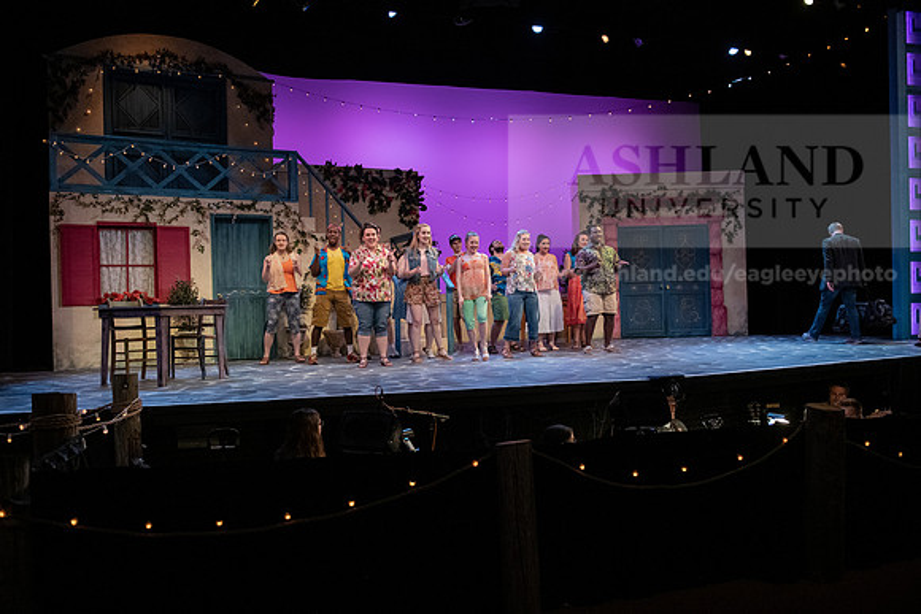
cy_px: 307
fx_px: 742
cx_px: 460
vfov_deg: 45.0
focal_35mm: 29
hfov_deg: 63.6
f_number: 3.2
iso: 4000
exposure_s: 1/320
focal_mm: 29
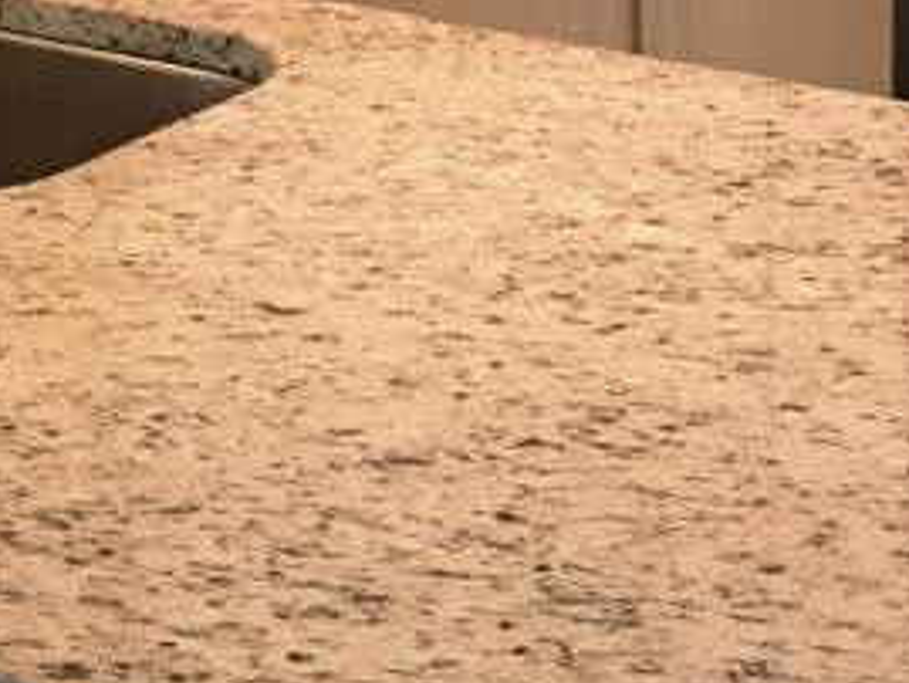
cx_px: -144
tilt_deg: -8.0
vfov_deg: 10.0
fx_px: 3731
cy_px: -463
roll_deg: +0.5
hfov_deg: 13.6
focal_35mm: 142
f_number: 1.8
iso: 32
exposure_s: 1/30
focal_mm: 3.99
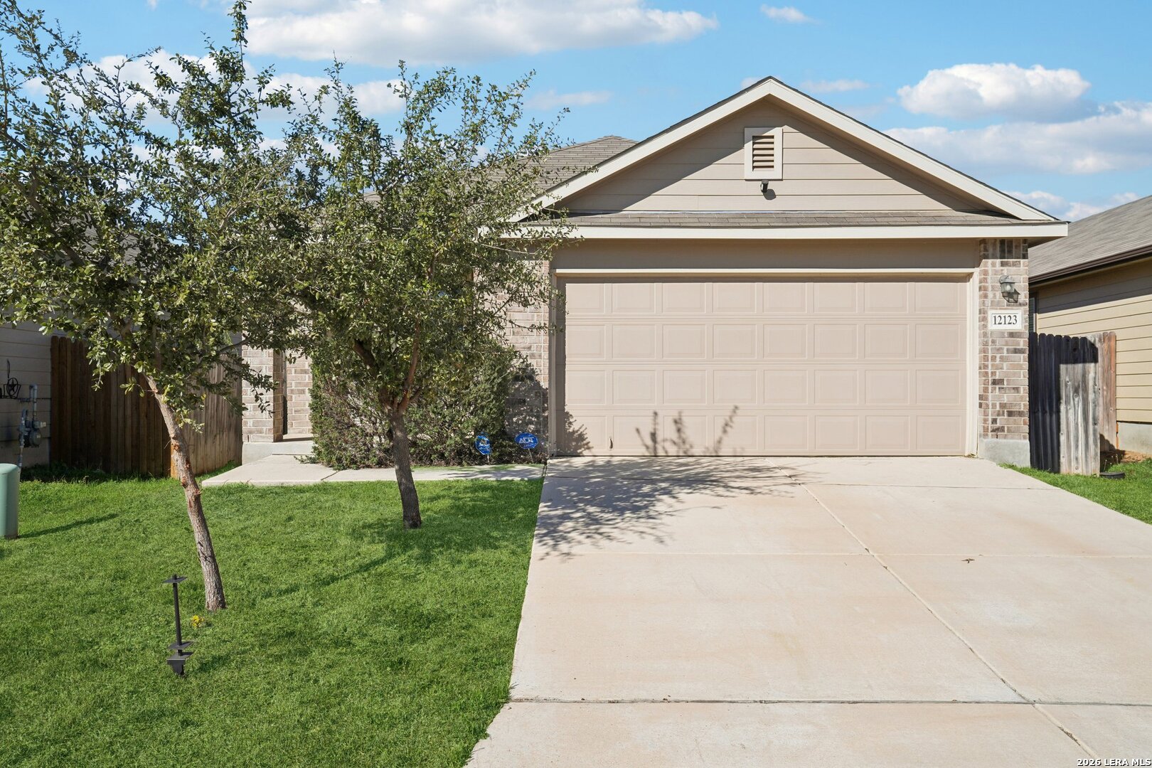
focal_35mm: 29
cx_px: 576
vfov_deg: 45.0
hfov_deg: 63.7
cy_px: 384
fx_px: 928
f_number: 8
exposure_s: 1/750
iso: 200
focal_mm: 29
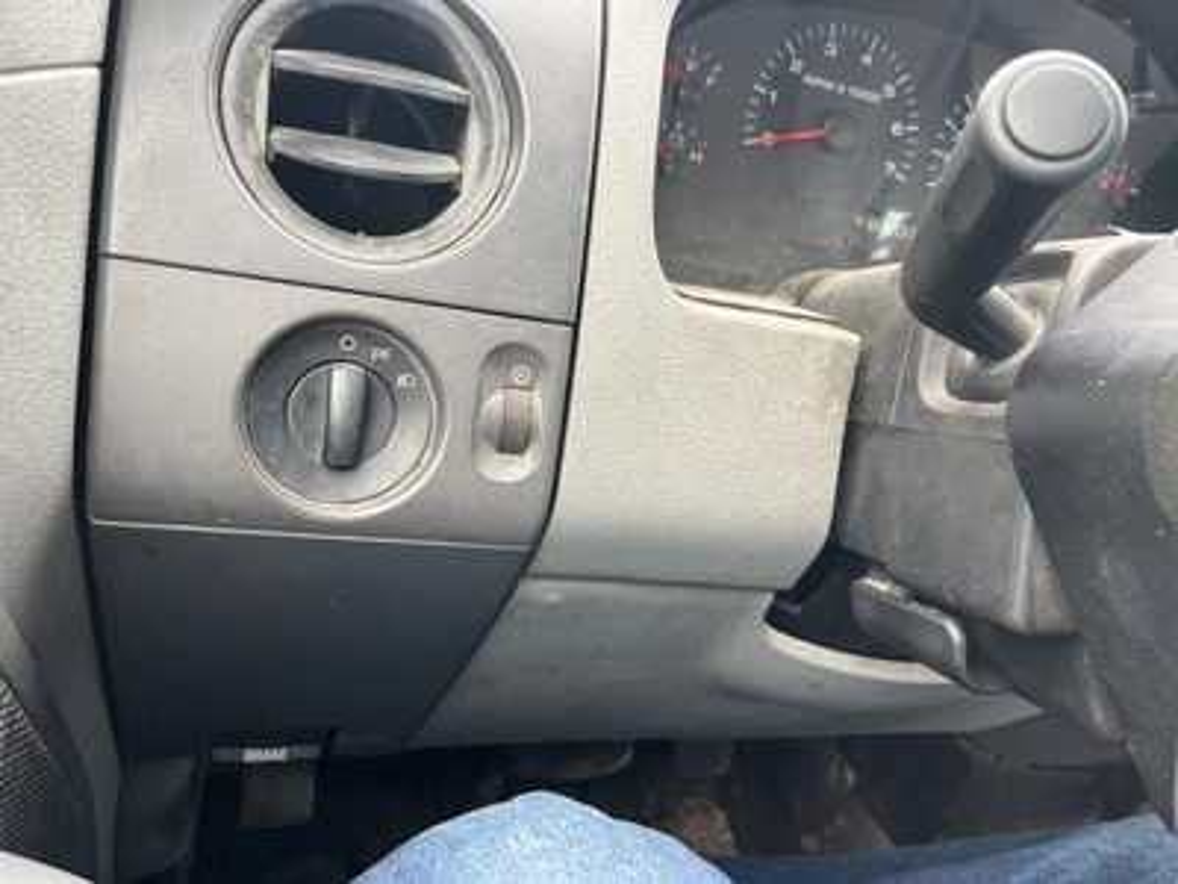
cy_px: 442
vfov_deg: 53.1
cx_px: 589
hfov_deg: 67.3
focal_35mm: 26
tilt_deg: -29.5
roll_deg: -15.4
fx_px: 885
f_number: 1.6
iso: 100
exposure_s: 1/122
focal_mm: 5.1
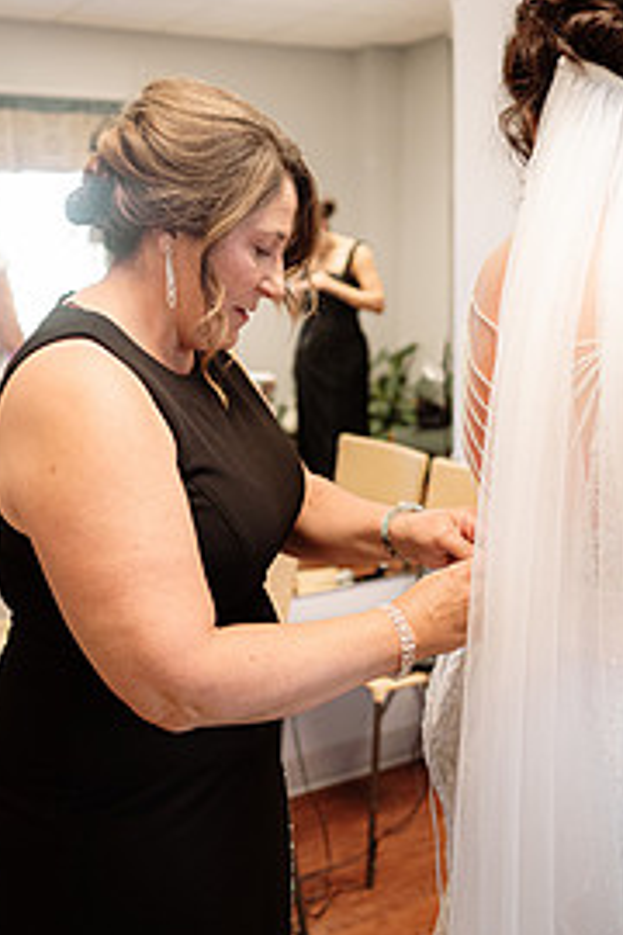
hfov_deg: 33.4
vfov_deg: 48.0
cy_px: 346
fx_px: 1038
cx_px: 270
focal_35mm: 40
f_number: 2.2
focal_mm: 24
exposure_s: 1/320
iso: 1250
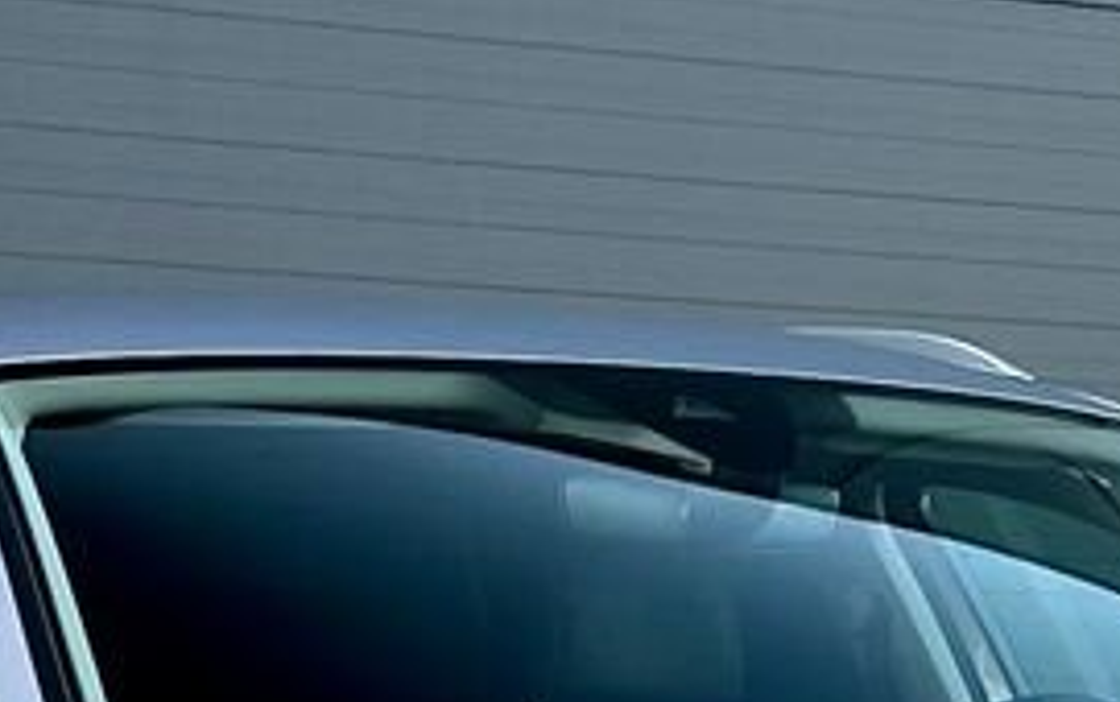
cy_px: 1222
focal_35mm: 104
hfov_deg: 19.8
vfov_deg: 11.7
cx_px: 917
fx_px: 3178
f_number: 1.5
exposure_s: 1/121
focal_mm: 5.7
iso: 64
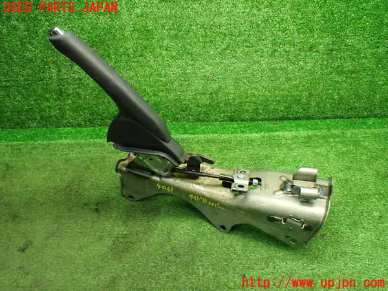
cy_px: 146
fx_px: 336
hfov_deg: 60.0
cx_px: 194
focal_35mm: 30
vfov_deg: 46.8
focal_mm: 5.4
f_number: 2.3
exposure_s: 1/80
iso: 800
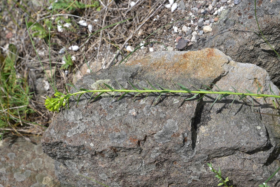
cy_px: 94
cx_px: 140
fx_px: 389
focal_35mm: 50
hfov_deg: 39.6
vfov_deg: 27.0
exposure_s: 1/125
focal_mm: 50
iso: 100
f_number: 13
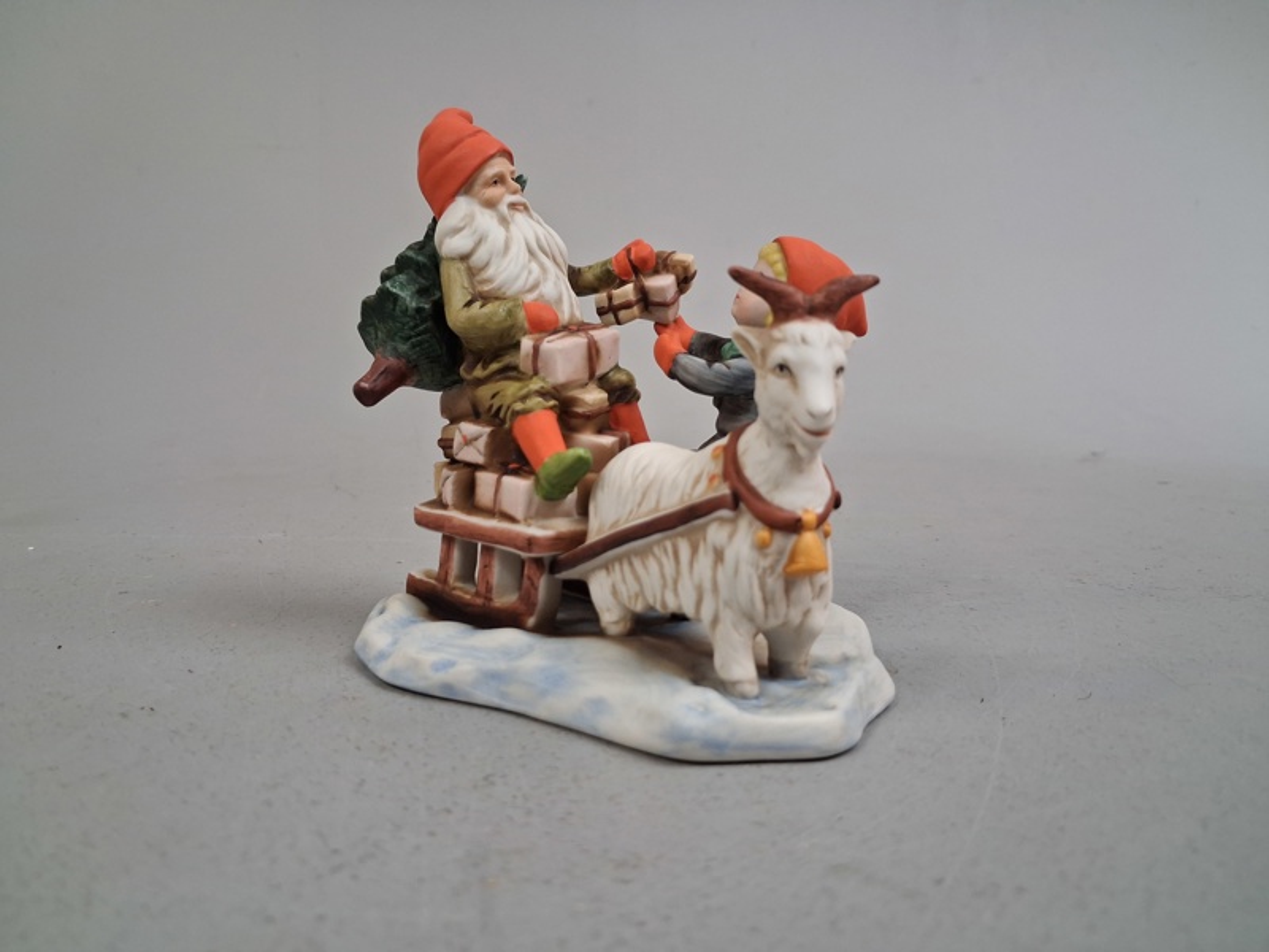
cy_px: 476
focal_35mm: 27
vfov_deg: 51.4
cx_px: 634
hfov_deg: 65.3
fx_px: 990
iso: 250
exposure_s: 1/50
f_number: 1.8
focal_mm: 4
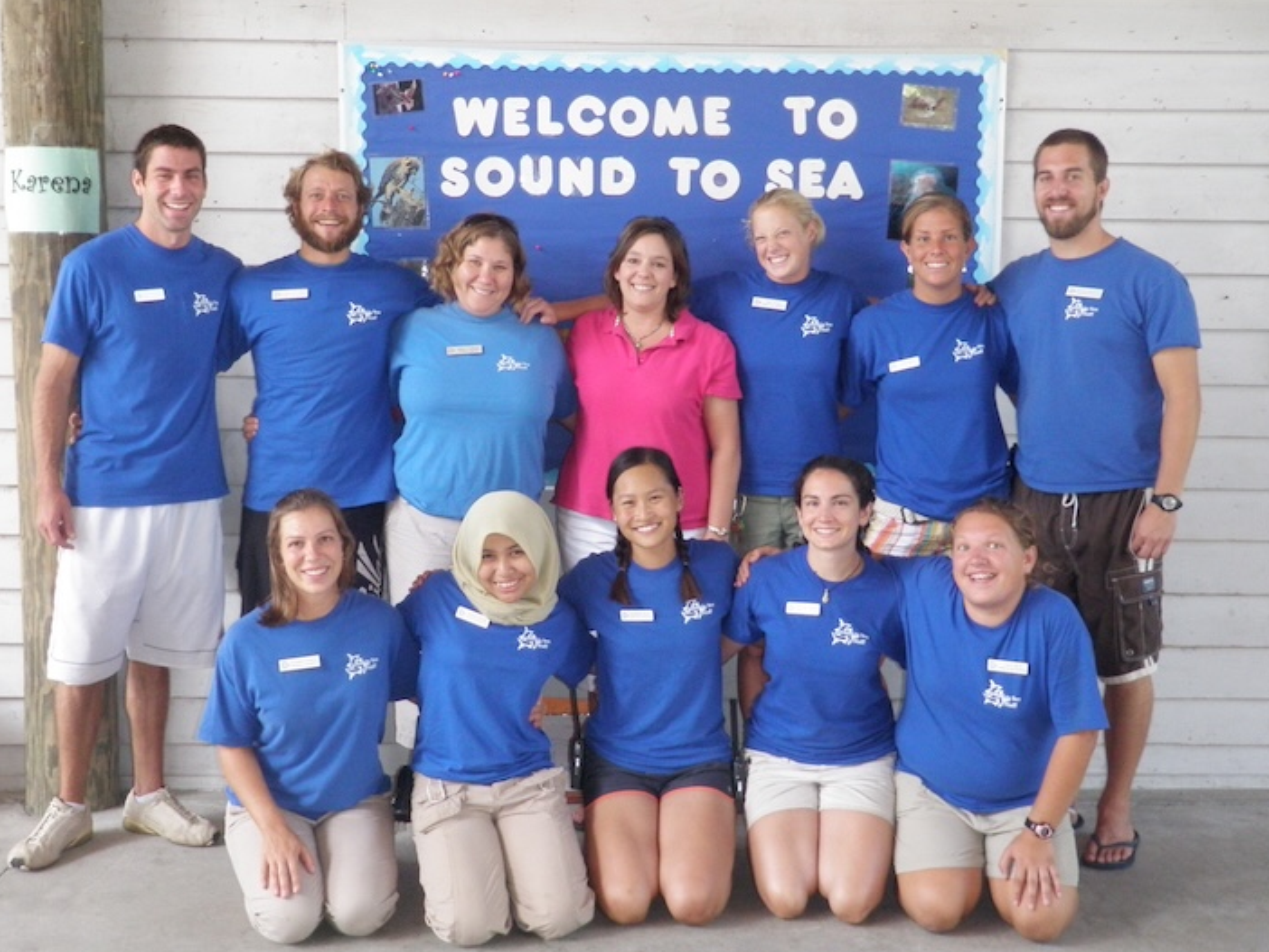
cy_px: 481
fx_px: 1504
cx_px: 645
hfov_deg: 45.8
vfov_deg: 35.2
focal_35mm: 41
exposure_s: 1/40
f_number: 4.1
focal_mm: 6.53
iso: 250
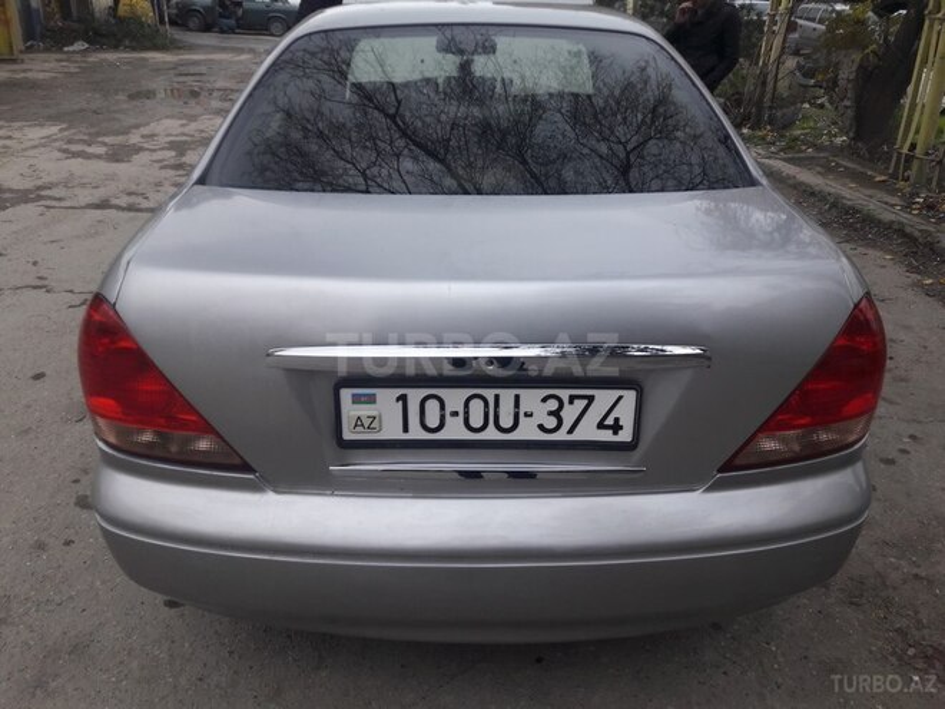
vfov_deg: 49.7
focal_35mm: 28
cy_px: 354
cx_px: 472
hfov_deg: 63.4
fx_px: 764
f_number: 1.9
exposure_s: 1/33
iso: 50
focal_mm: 3.7
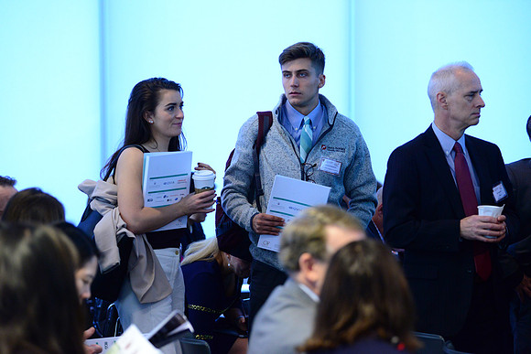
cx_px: 266
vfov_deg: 12.5
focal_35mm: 110
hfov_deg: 18.6
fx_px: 1623
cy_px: 177
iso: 4000
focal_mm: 110
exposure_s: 1/125
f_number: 2.8
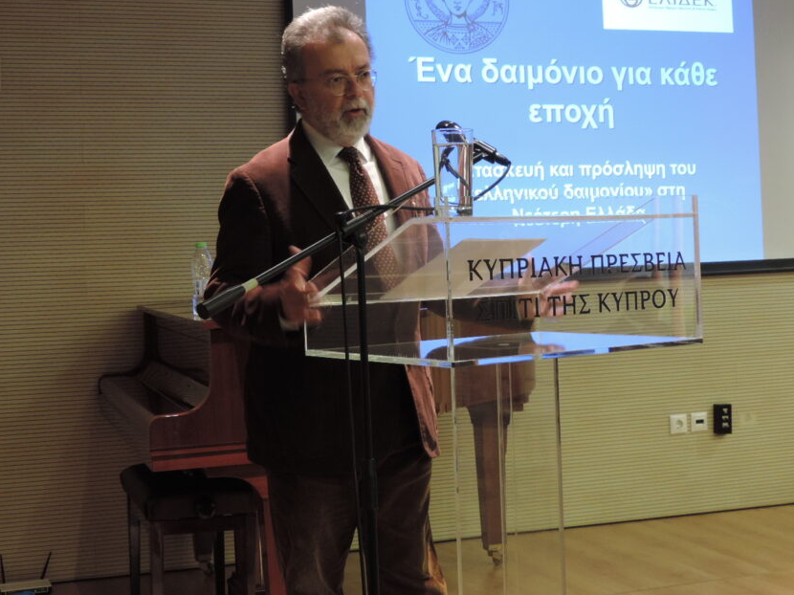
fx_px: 1330
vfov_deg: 25.2
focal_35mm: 58
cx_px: 402
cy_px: 234
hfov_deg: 33.2
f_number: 3.5
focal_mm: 8.3
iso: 400
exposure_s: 1/20
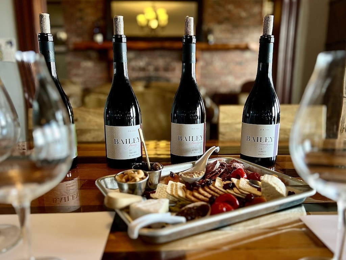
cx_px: 173
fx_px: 260
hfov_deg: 67.3
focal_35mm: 26
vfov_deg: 53.1
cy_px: 130
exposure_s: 1/60
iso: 100
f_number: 1.5
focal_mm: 5.7
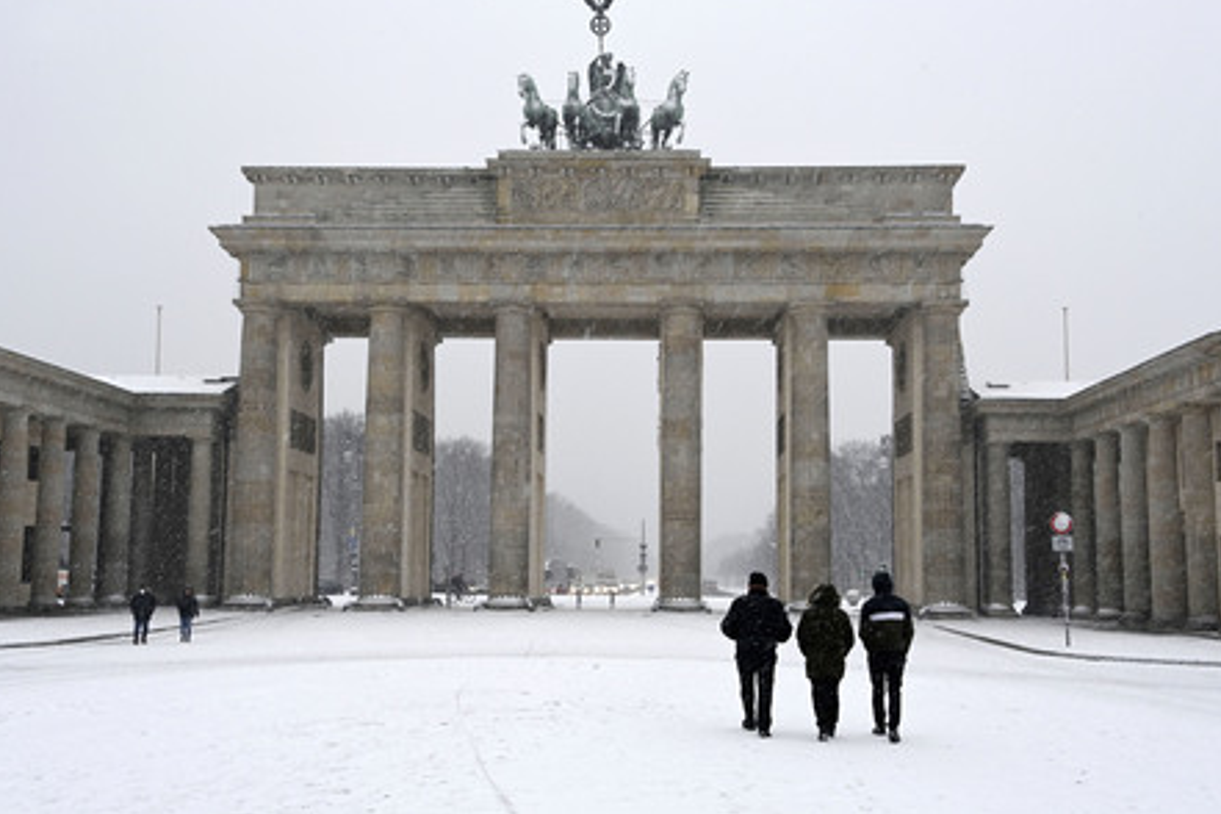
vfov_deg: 29.2
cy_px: 401
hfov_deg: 42.7
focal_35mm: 46
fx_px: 1560
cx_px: 610
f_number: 11
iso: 1600
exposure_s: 1/160
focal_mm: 45
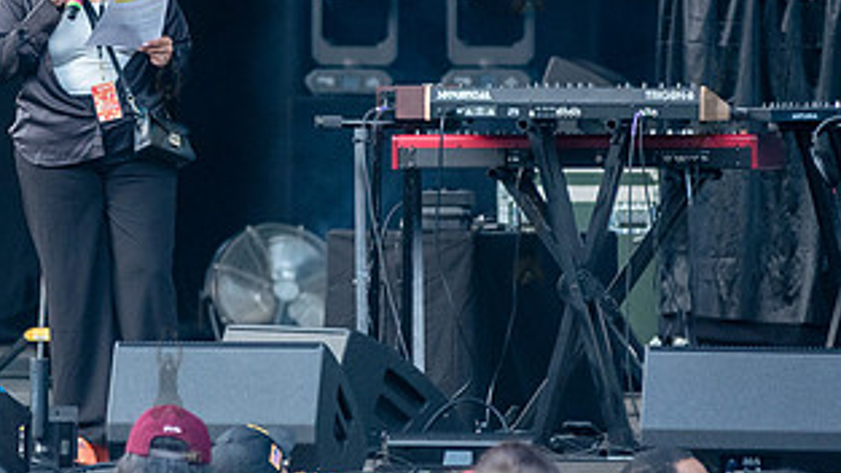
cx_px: 91
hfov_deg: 5.1
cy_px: 69
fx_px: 9499
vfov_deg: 2.9
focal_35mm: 426
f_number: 4
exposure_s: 1/500
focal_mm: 200
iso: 2000
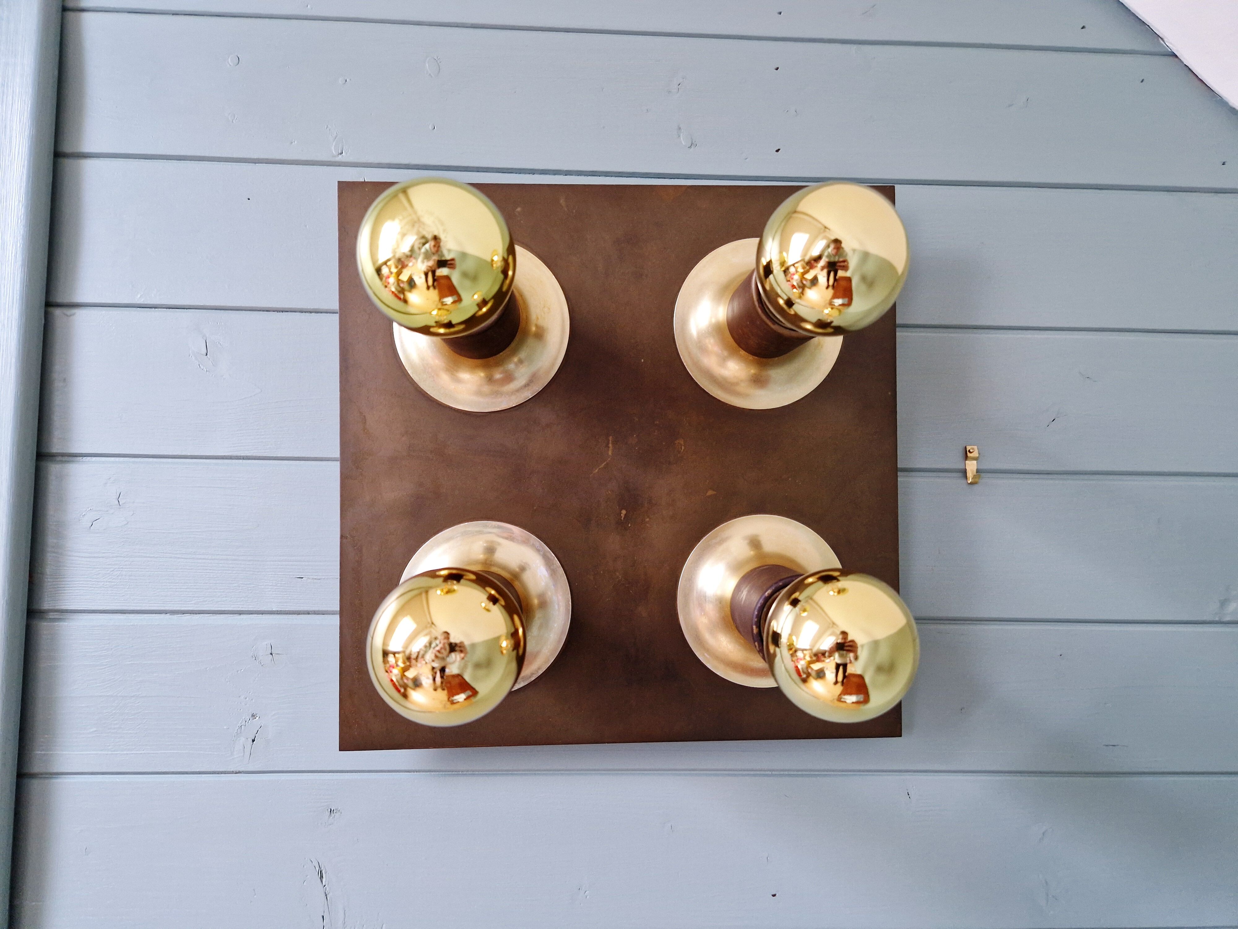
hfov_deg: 73.9
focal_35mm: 23
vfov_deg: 58.9
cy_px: 464
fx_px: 823
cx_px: 619
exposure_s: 1/33
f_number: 1.8
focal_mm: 5.4
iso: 640
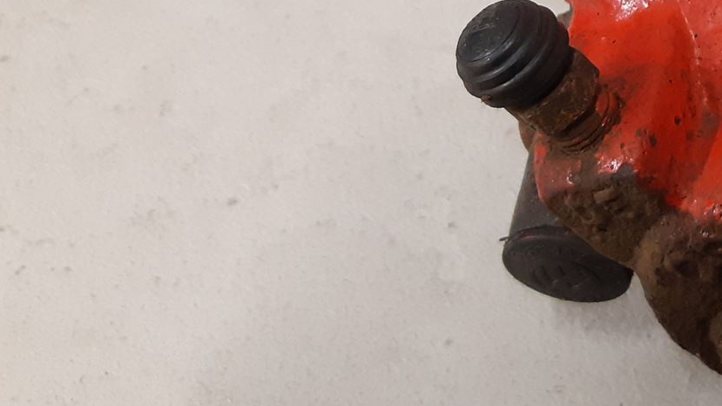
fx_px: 1340
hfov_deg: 27.5
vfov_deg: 16.9
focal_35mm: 70
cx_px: 800
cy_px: 11
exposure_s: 1/50
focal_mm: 3.93
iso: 200
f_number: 1.7
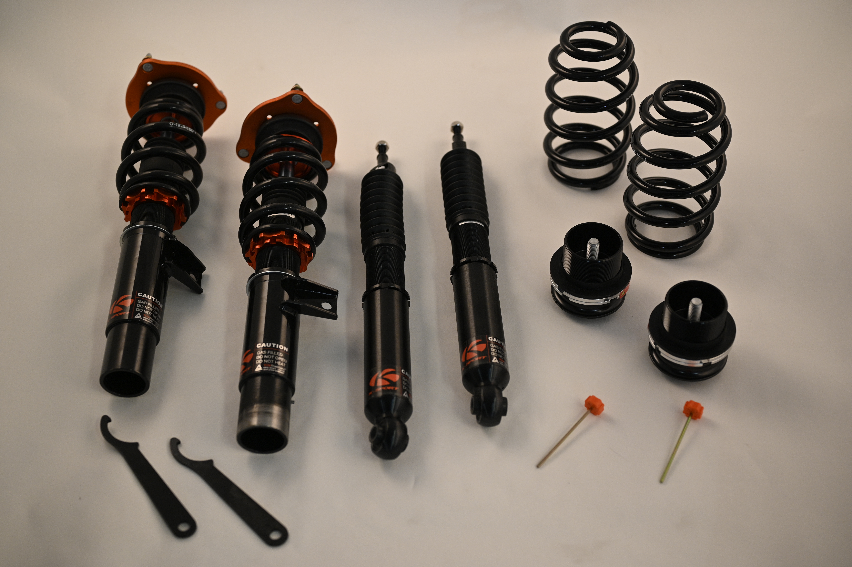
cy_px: 284
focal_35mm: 50
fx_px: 1183
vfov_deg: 27.0
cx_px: 426
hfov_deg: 39.6
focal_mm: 50
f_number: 2.8
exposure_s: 1/125
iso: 800
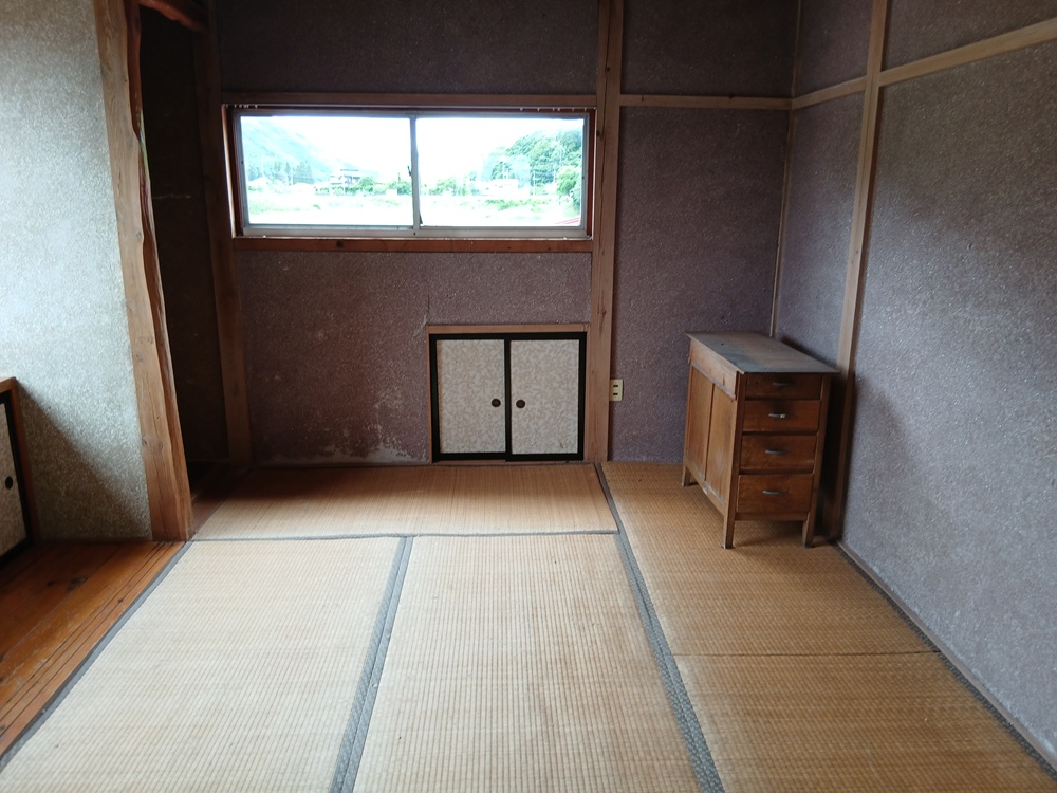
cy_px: 396
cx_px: 528
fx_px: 794
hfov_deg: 67.3
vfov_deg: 53.1
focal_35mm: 26
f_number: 1.8
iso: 40
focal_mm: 3.86
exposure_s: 1/50
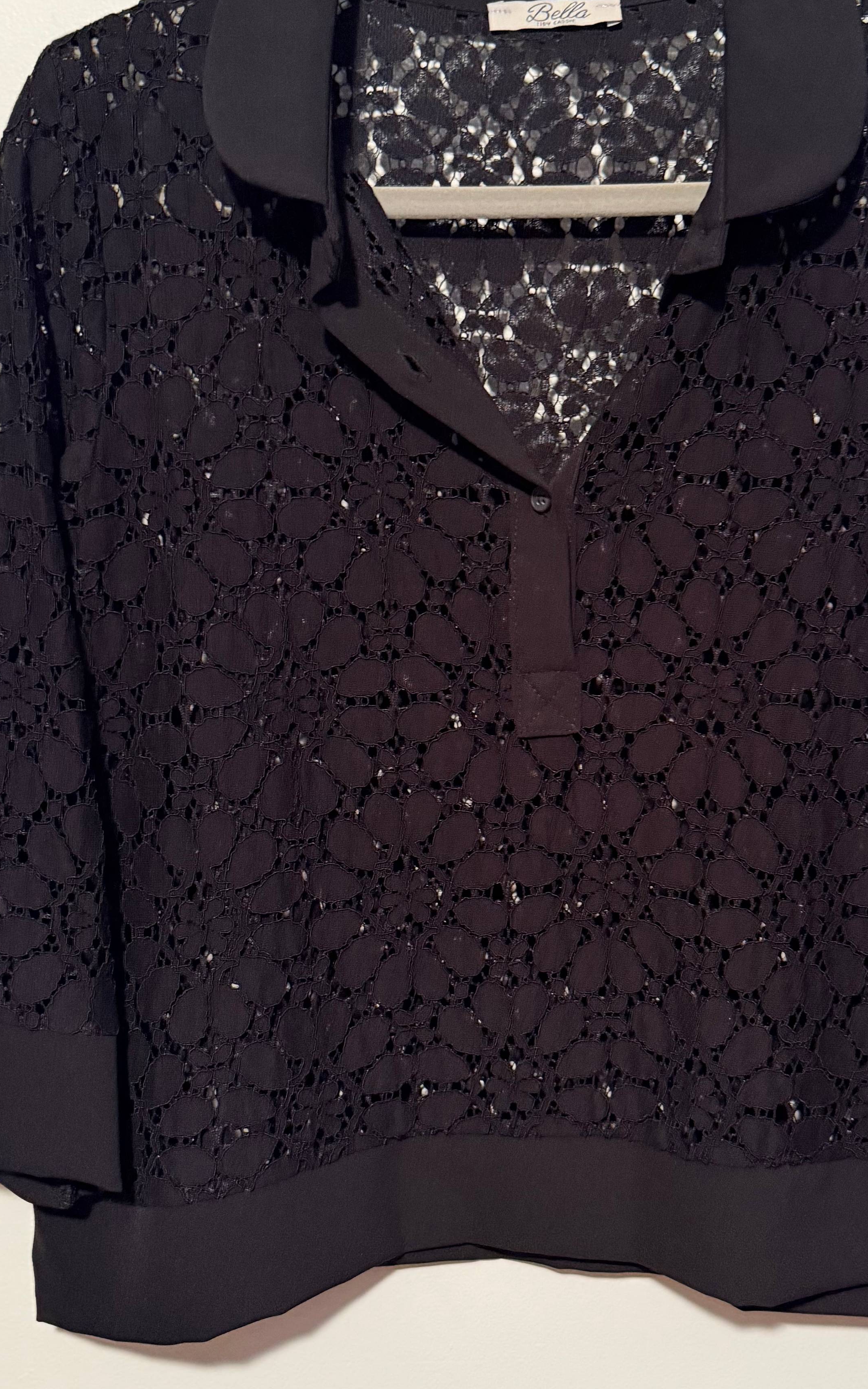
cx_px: 592
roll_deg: +1.4
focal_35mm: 38
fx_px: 1439
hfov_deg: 33.2
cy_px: 692
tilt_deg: -7.4
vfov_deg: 51.5
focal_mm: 6.76
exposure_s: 1/40
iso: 640
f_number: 1.78
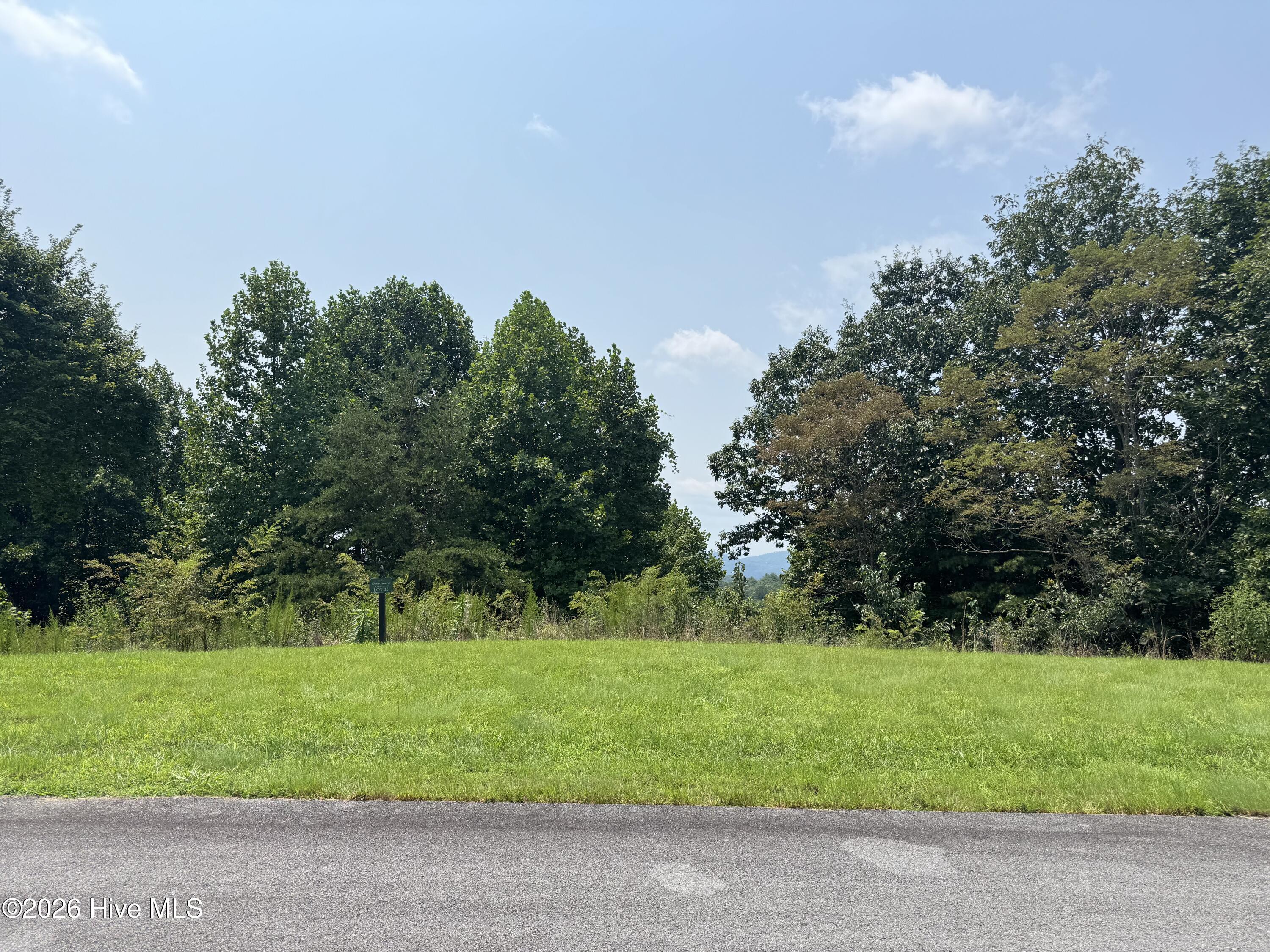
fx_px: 881
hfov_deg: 71.6
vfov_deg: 56.8
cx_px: 635
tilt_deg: +3.5
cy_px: 476
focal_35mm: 24
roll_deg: -1.4
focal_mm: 6.76
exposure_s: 1/3597
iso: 80
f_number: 1.78
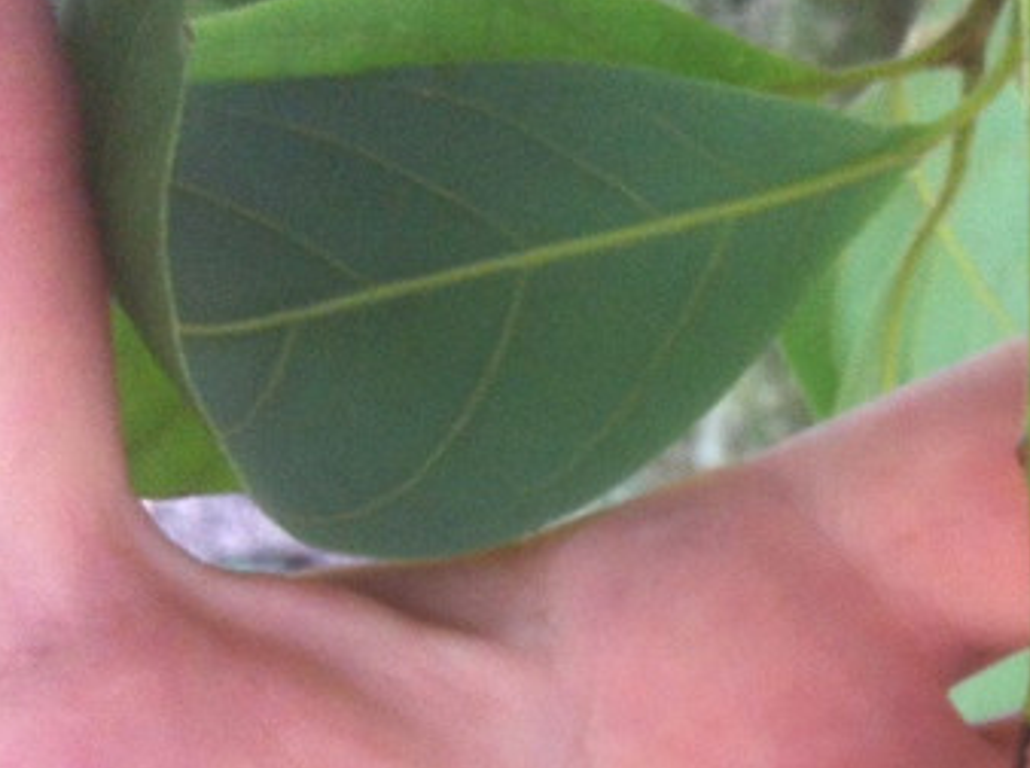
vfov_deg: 12.6
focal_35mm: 111
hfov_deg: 16.9
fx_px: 3296
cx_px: 1278
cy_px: 1182
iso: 100
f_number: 2.8
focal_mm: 3.85
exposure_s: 1/15
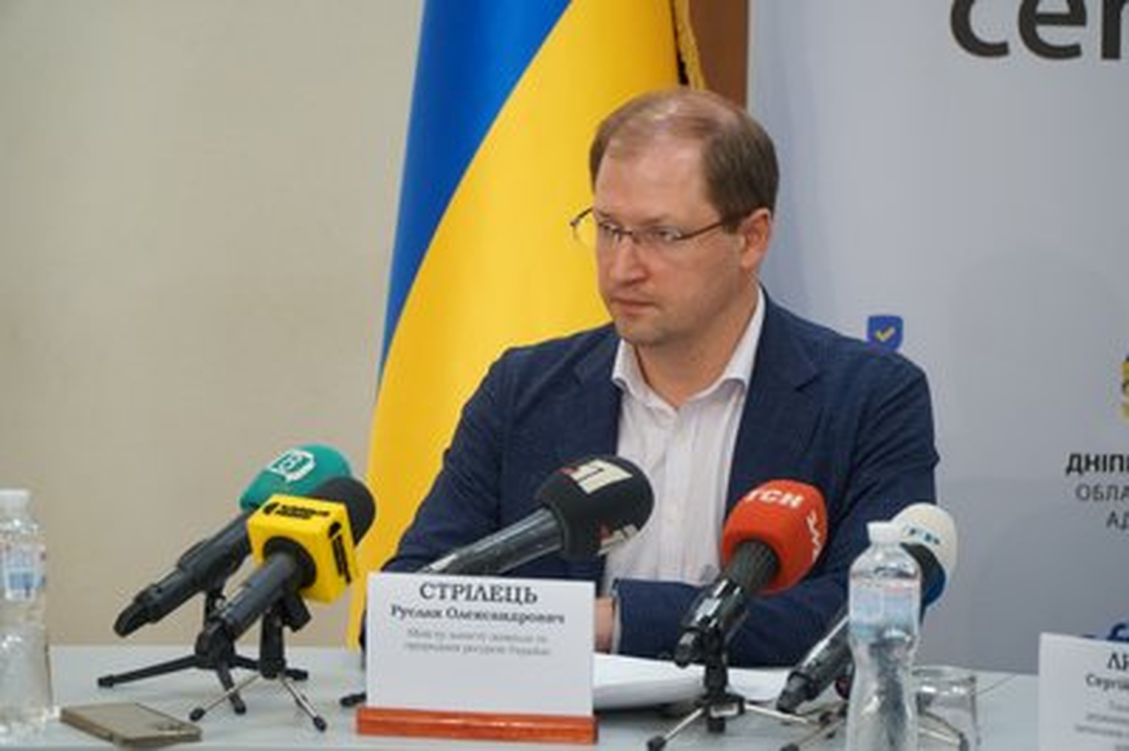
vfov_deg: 10.7
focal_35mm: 128
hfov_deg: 16.1
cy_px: 376
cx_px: 564
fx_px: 3995
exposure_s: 1/160
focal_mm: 85
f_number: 4
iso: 1600
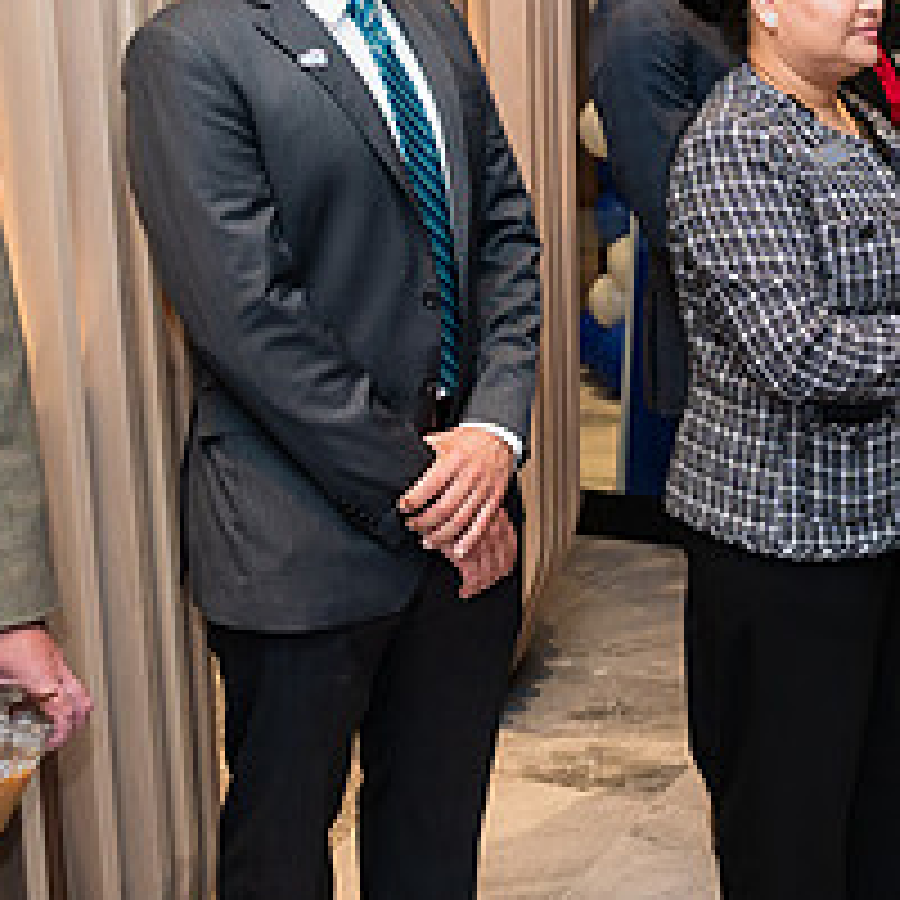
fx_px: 1765
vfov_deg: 28.3
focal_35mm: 60
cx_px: 770
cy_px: 248
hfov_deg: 27.8
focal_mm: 24
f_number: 3.2
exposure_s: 1/160
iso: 400
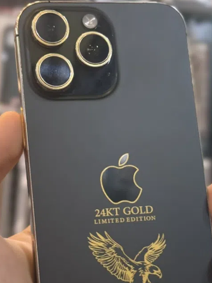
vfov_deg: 18.9
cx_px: 121
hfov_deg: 14.2
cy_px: 175
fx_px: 849
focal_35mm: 104
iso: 80
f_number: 1.78
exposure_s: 1/106
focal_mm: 6.76
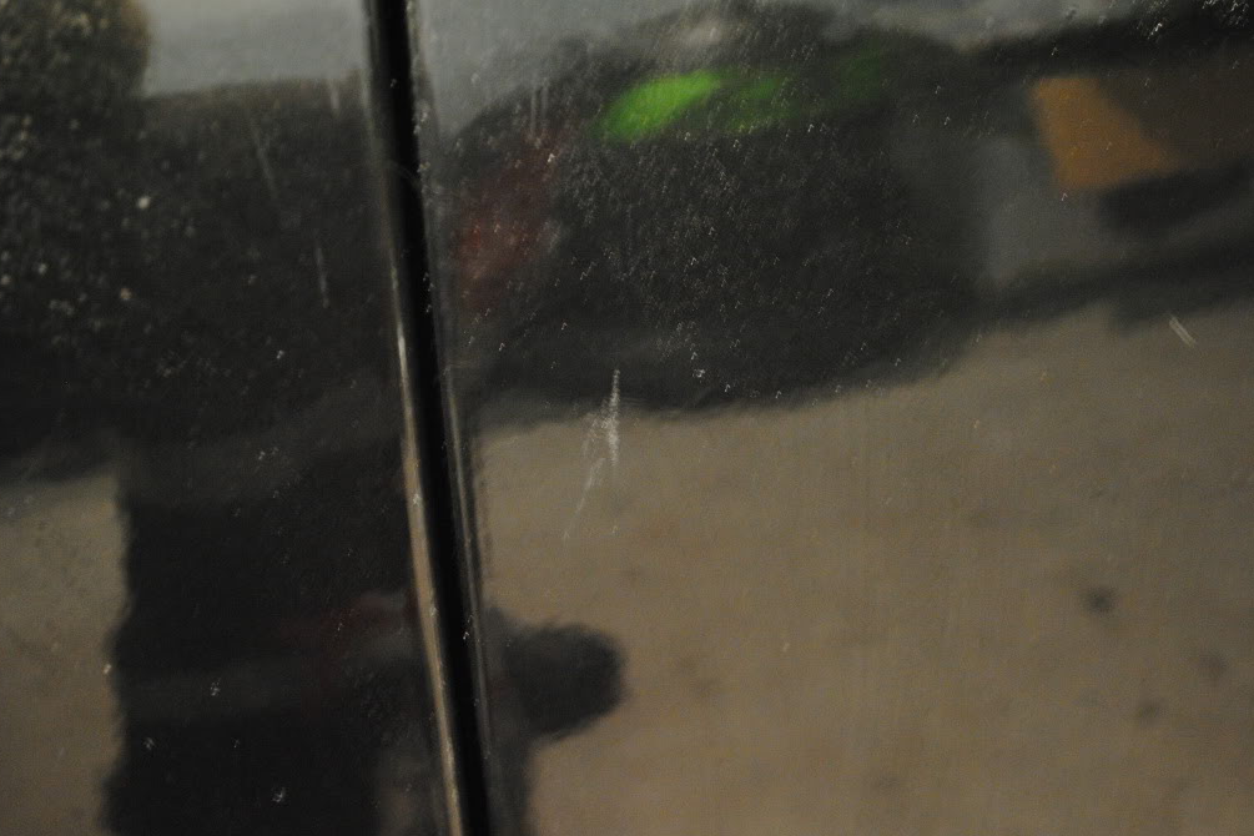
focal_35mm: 54
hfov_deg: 37.2
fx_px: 1864
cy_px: 416
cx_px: 620
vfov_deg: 25.3
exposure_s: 1/10
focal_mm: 35
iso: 1600
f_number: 5
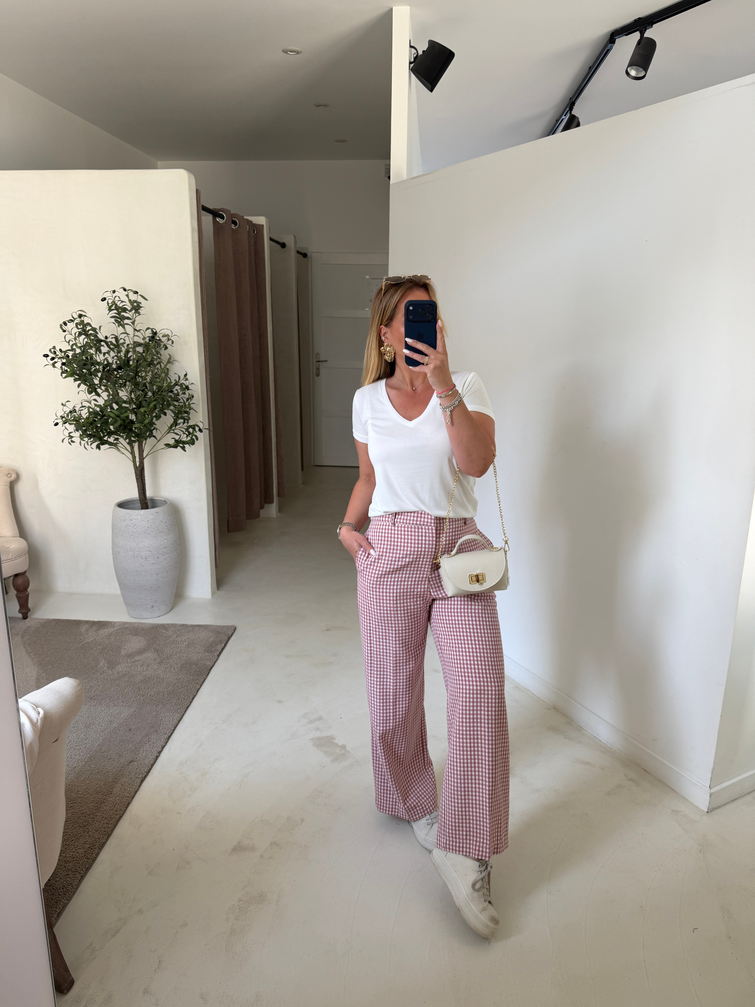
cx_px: 378
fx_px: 698
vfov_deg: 71.6
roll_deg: -0.9
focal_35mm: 24
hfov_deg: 56.8
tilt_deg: -14.6
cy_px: 504
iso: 100
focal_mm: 6.76
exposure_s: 1/121
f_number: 1.78
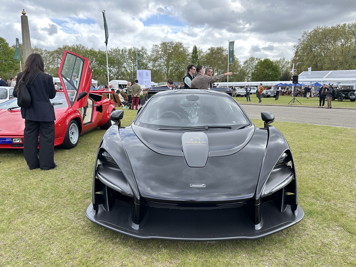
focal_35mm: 26
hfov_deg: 67.2
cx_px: 189
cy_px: 136
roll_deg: -0.5
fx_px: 267
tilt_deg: -9.3
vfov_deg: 53.1
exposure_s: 1/704
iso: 80
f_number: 1.78
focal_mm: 6.86
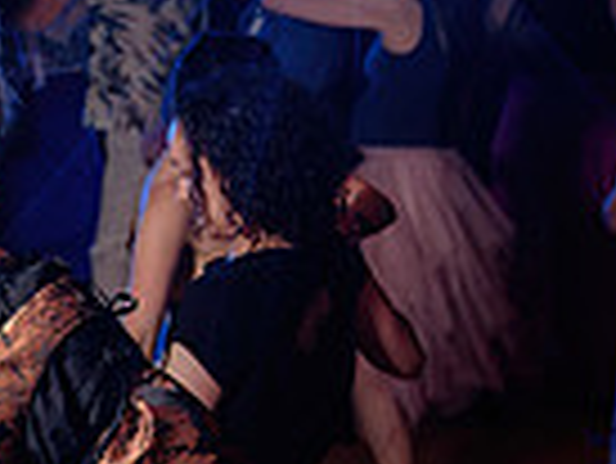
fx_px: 2565
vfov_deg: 10.3
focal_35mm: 144
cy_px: 231
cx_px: -192
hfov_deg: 13.2
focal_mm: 34
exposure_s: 1/50
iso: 800
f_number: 3.5
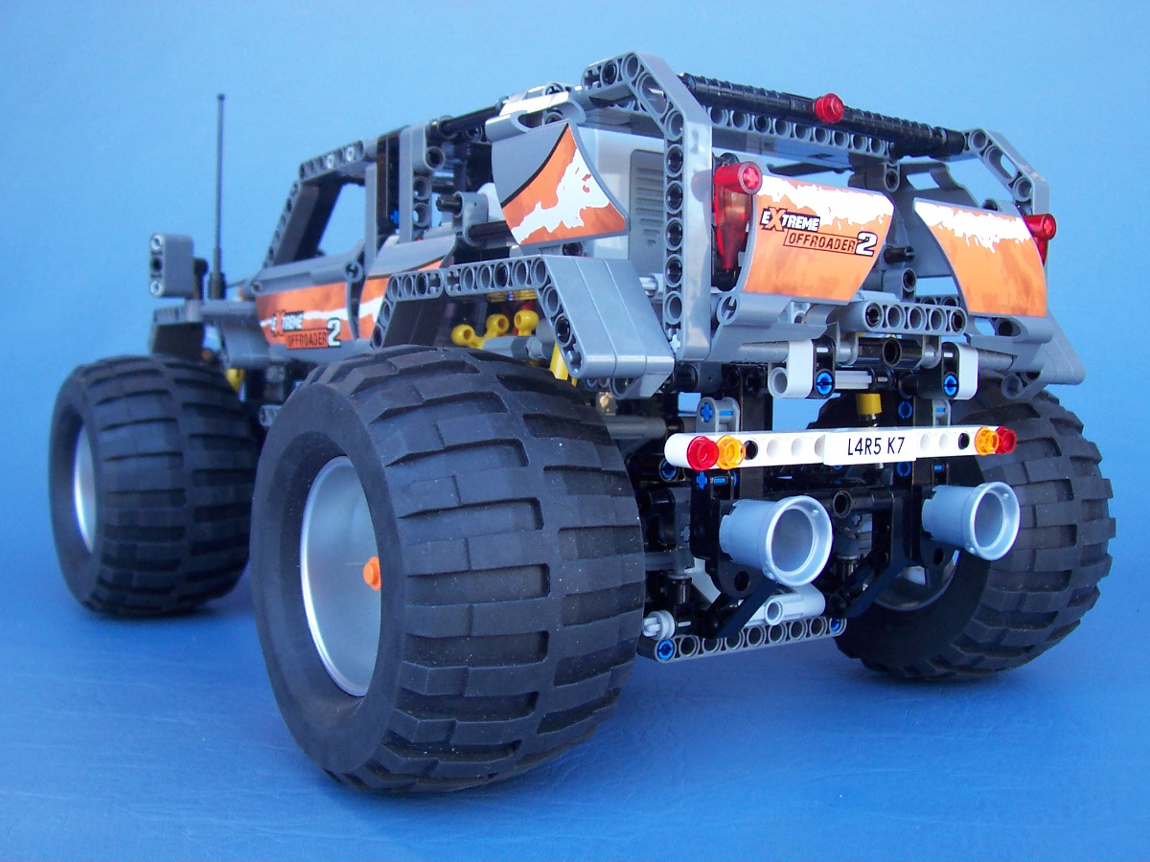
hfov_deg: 50.1
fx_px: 1229
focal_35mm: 37
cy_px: 431
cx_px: 575
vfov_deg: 38.7
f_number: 2.8
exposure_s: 1/60
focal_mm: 5.6
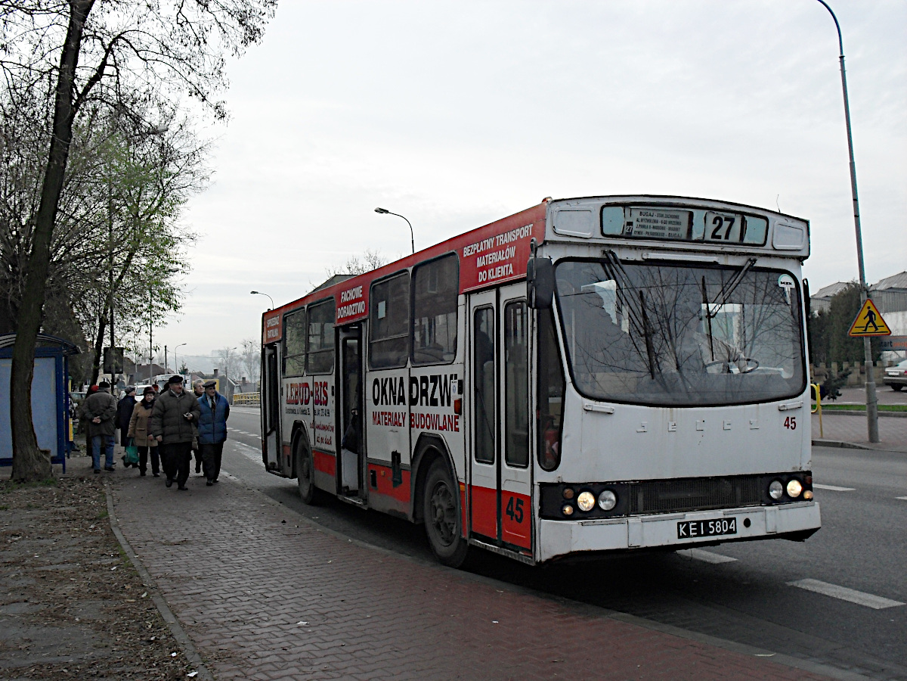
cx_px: 454
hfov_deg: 49.0
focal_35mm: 38
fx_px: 996
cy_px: 340
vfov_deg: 37.7
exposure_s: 1/60
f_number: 8.3
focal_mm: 6.3
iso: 80
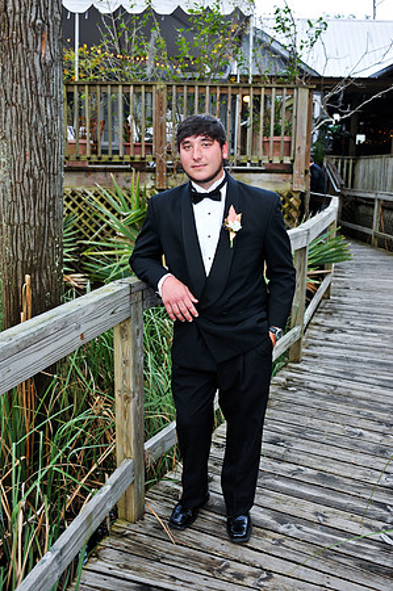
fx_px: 574
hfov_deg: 37.8
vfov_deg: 54.5
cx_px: 196
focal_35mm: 35
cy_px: 296
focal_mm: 35
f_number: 5.6
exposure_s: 1/160
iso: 320
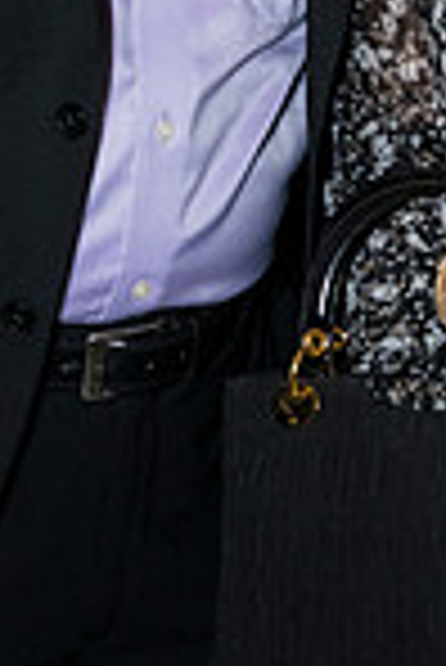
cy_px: -220
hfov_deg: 9.4
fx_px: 2707
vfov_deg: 13.5
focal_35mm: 146
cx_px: 351
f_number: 4
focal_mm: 48
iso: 3200
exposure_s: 1/160
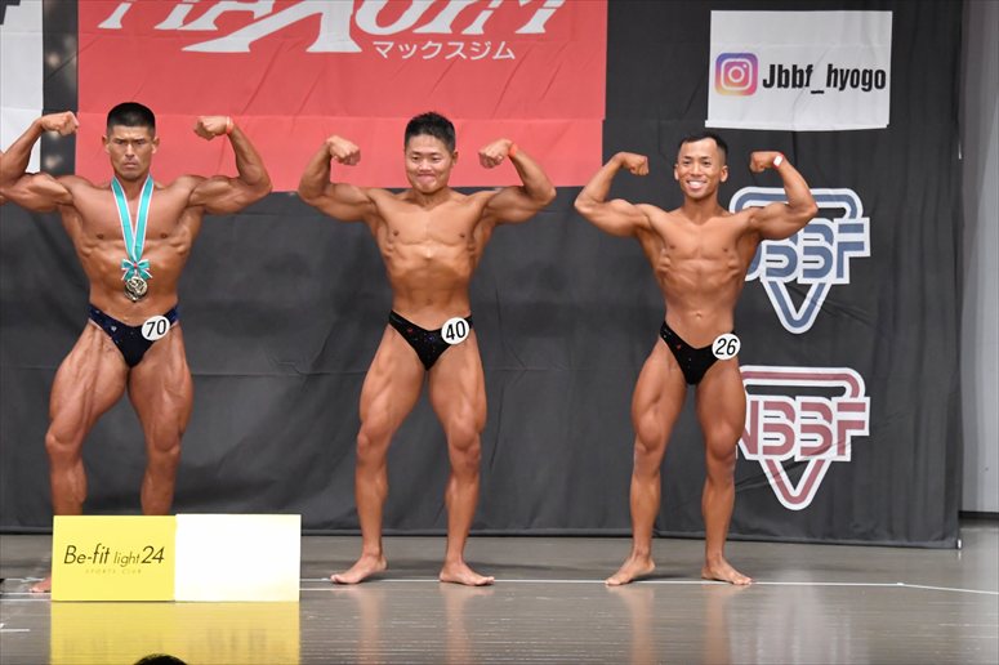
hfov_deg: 11.0
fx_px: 5187
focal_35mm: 187
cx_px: 500
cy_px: 332
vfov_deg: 7.3
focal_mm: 125
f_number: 5.6
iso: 6400
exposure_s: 1/400
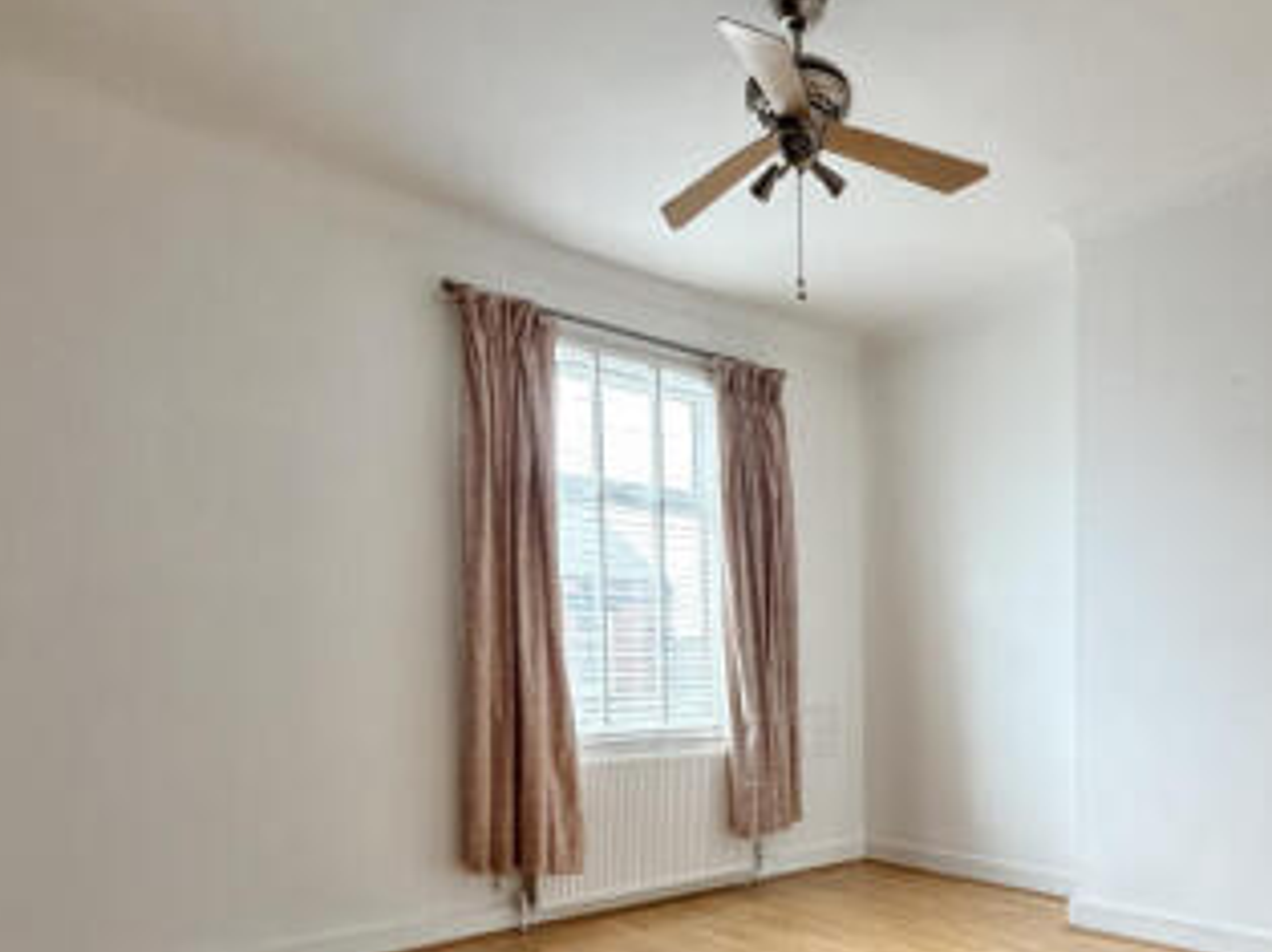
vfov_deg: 50.4
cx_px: 857
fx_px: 955
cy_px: 735
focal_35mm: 26
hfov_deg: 65.4
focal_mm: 2.22
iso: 640
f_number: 2.2
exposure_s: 1/60
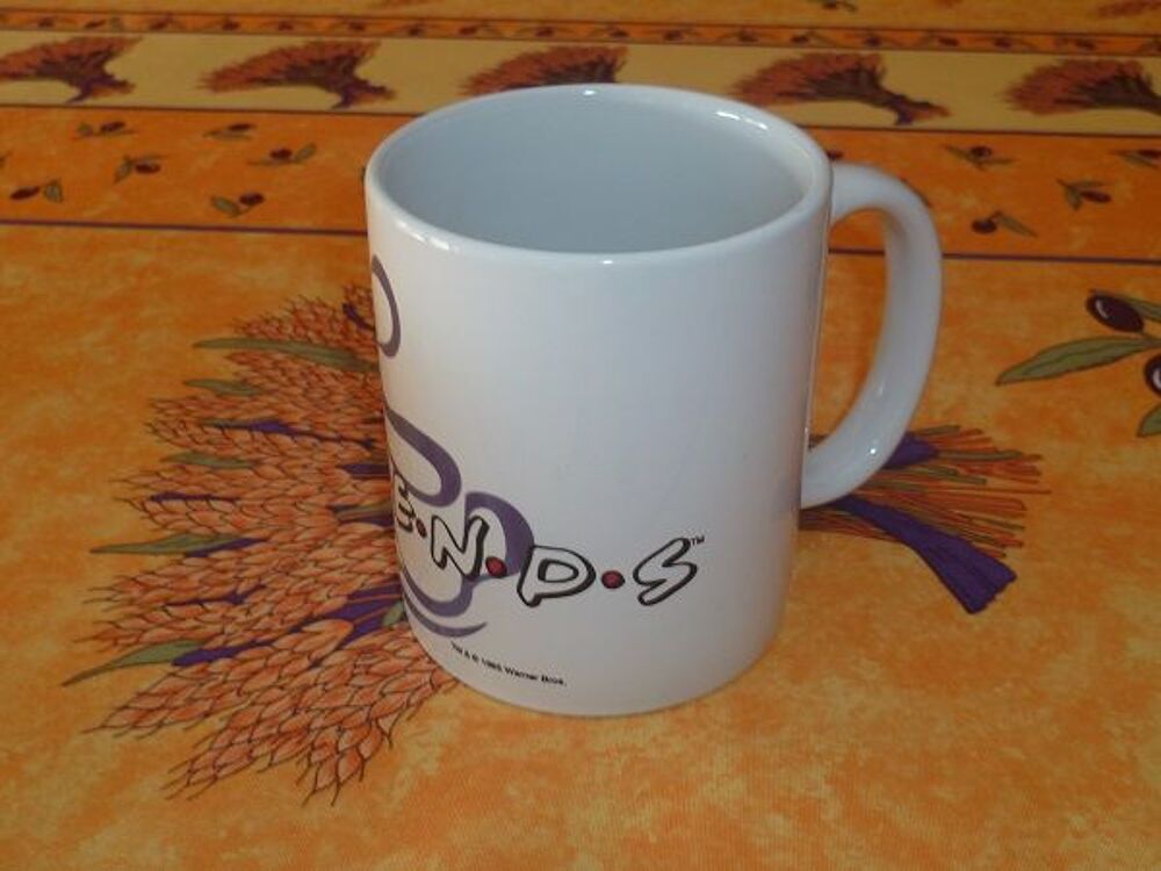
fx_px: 1308
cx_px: 580
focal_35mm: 39
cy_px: 436
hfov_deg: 47.9
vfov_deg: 36.8
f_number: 3.2
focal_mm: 7
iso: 160
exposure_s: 1/30
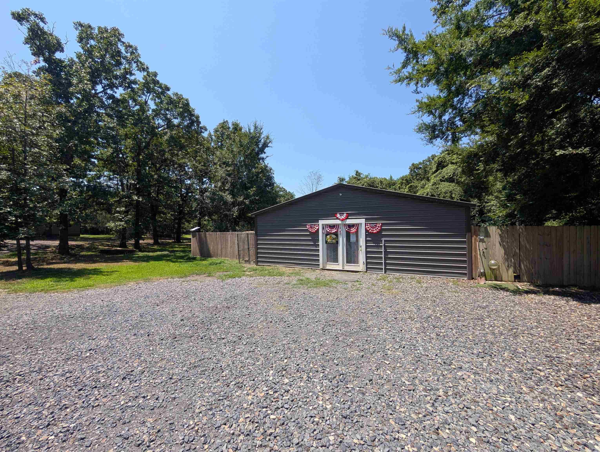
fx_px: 208
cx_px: 300
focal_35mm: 12
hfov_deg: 110.5
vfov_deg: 94.6
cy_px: 226
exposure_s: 1/1582
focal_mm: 2.02
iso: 55
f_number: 1.7
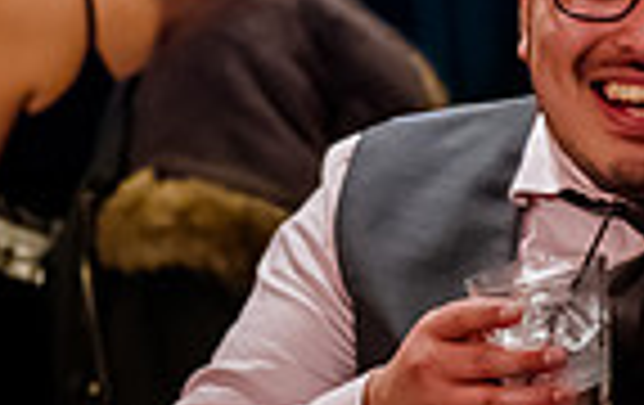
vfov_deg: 4.6
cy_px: 124
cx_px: 270
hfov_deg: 7.2
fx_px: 5082
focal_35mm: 289
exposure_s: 1/60
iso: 5000
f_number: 2.8
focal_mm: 70
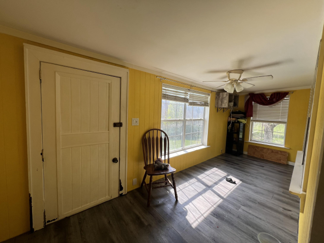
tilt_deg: -5.4
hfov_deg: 106.2
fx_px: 122
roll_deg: -1.7
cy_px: 122
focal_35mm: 13
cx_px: 162
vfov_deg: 89.9
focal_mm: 1.57
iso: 32
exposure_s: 1/208
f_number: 1.8
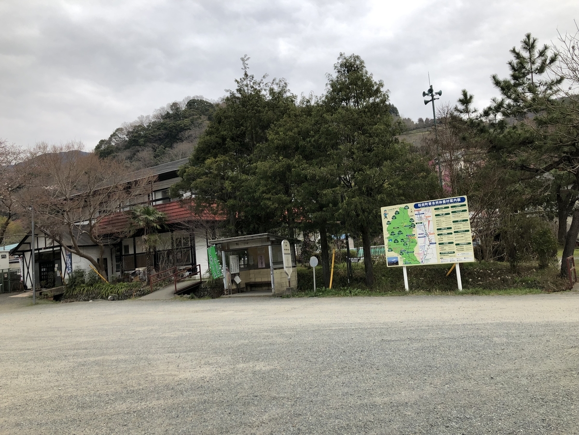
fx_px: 468
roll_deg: +5.1
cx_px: 290
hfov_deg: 63.4
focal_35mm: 28
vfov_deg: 49.7
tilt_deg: +6.7
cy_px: 218
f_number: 1.8
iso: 20
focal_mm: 3.99
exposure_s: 1/640
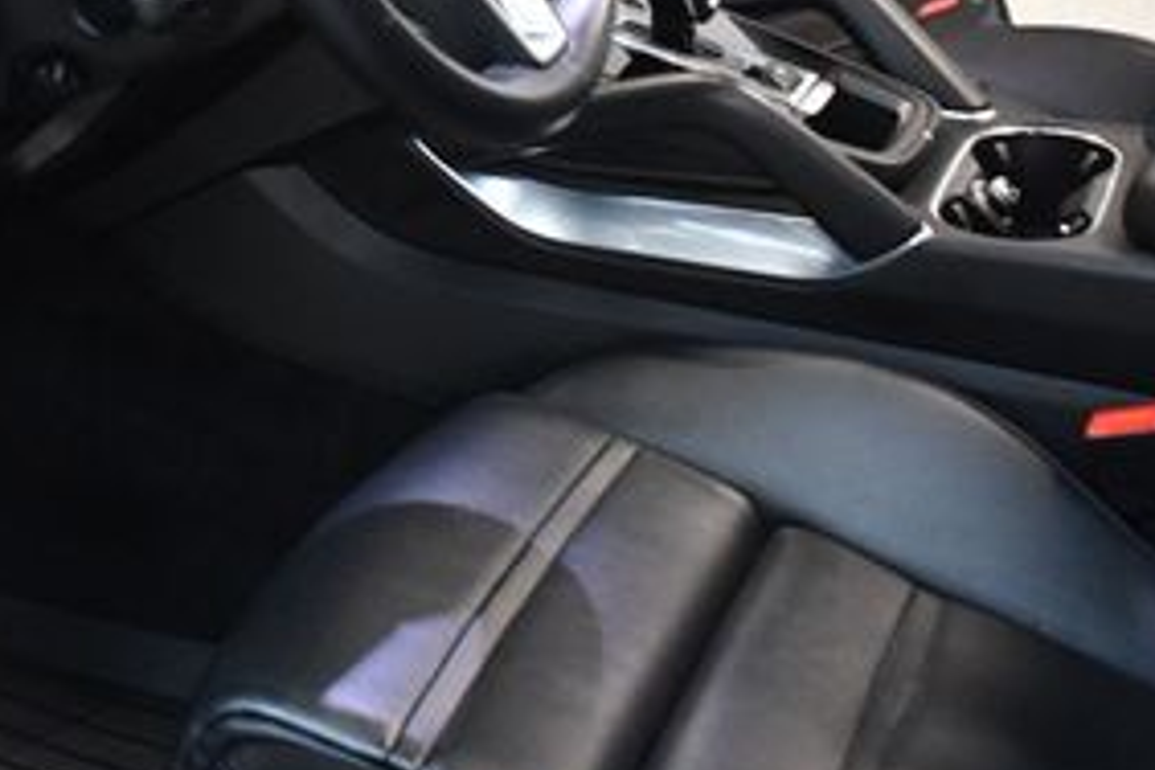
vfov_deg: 19.4
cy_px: -4
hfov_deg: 29.3
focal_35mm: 68
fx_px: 2181
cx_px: 340
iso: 3200
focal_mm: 20
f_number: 3.5
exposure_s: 1/80
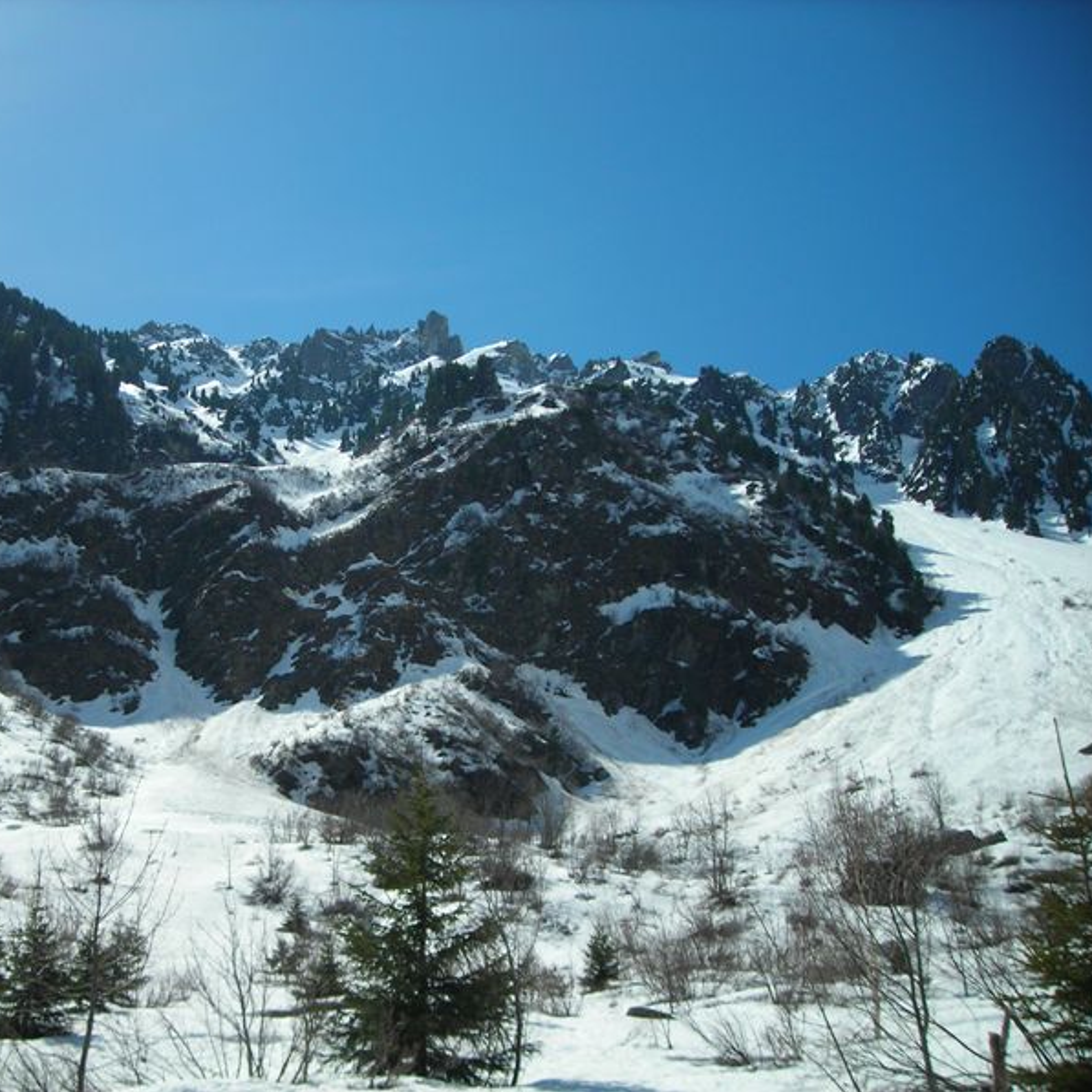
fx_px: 1606
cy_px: 545
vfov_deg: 37.6
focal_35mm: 45
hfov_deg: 37.2
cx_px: 368
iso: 50
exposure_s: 1/319
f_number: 6.4
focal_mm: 6.3
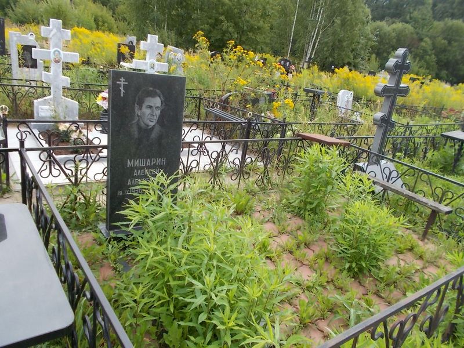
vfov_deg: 53.1
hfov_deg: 67.3
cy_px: 174
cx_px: 232
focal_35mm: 26
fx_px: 349
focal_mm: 4.6
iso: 80
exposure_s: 1/400
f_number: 3.2
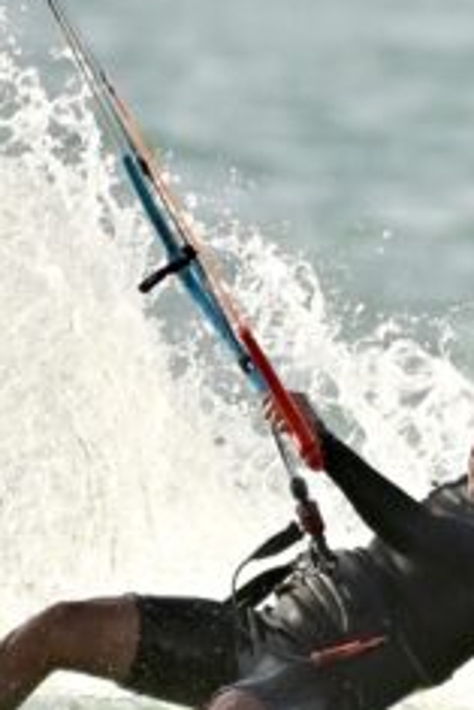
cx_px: 255
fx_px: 58054
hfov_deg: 0.5
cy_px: 825
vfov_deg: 0.7
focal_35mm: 2944
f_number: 5.6
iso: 800
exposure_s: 1/3000
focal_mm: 450
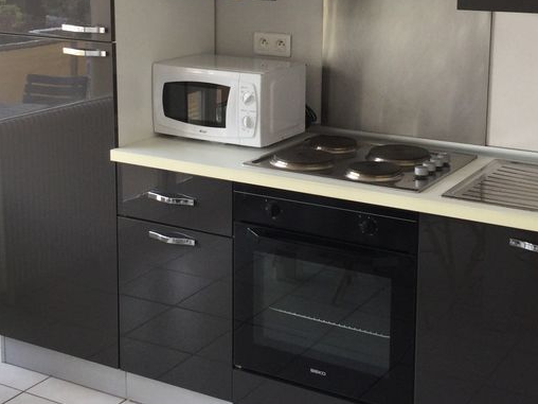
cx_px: 290
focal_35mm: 61
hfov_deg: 31.7
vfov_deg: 23.8
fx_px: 948
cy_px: 99
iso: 32
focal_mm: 3.3
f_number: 2.4
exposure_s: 1/50
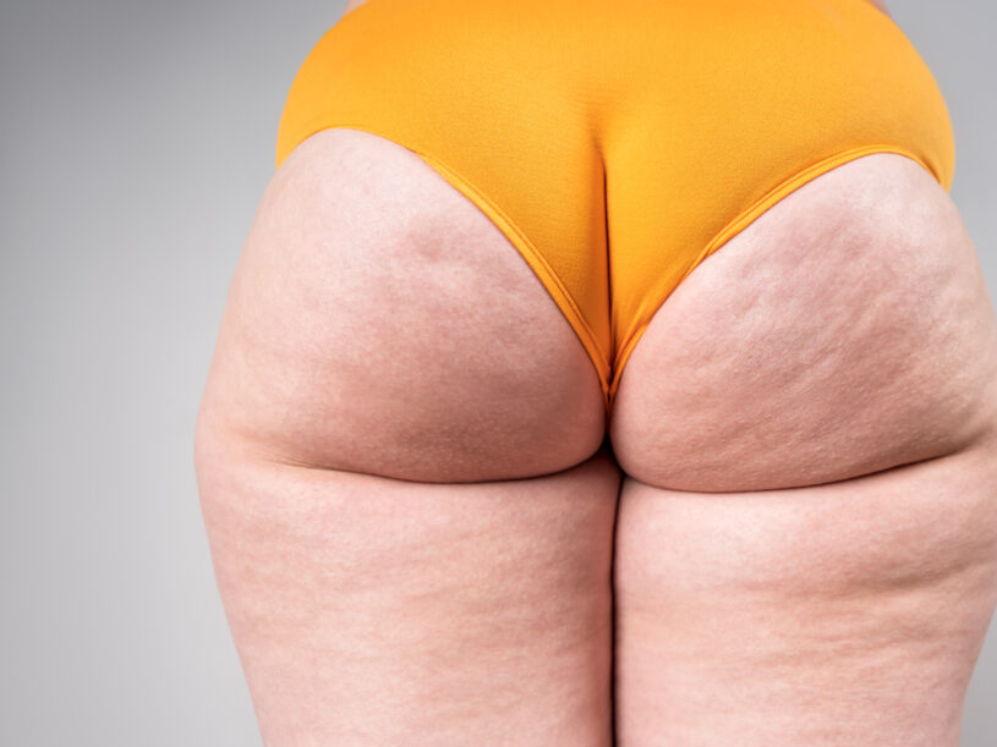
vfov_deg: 48.2
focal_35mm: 29
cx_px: 607
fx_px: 835
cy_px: 381
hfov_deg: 61.0
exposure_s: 1/160
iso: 100
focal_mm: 24
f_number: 5.6
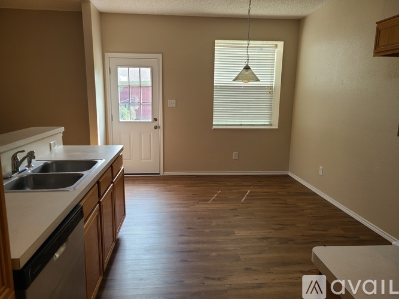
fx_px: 300
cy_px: 150
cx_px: 200
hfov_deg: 67.3
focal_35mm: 26
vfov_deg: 53.0
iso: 40
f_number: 1.8
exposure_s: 1/60
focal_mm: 5.4
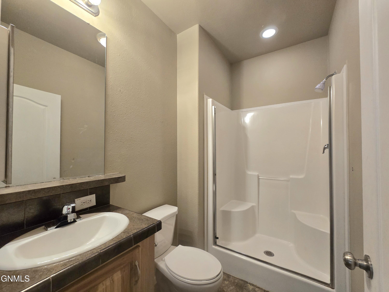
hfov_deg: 106.2
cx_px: 194
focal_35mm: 13
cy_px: 146
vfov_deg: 89.9
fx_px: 146
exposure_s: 1/60.2
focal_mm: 2.2
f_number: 2.2
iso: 250
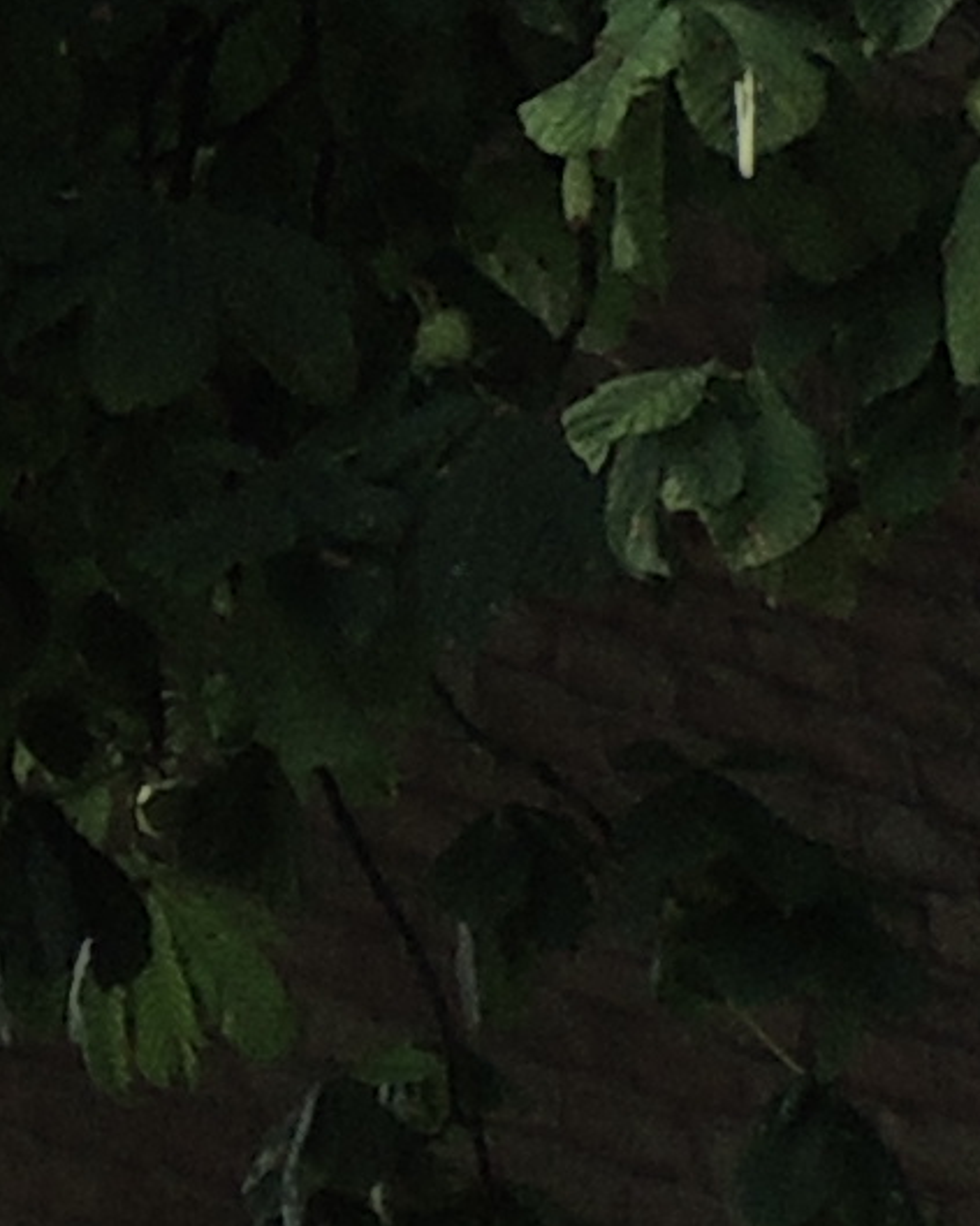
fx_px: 21578
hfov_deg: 2.6
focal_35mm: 595
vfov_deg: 3.2
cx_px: -1640
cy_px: 3435
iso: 220
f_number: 3.9
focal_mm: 12.4
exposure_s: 1/60
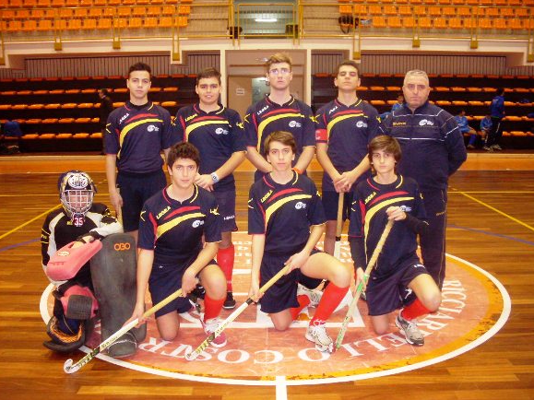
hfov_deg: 47.9
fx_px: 602
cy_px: 196
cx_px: 271
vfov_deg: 36.8
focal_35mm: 39
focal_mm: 6.3
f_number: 2.8
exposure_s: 1/45
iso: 240
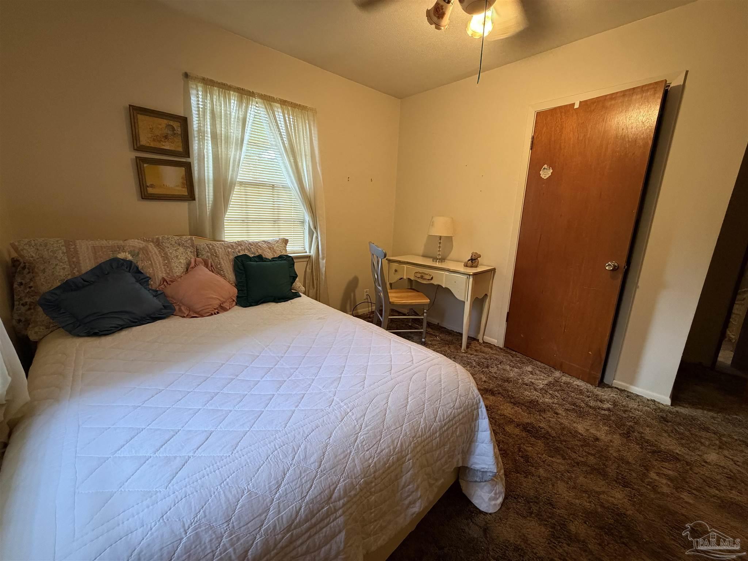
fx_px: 303
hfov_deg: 102.1
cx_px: 374
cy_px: 280
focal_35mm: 14
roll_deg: -1.3
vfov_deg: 85.7
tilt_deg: -12.5
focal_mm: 2.22
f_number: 2.2
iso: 320
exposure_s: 1/60
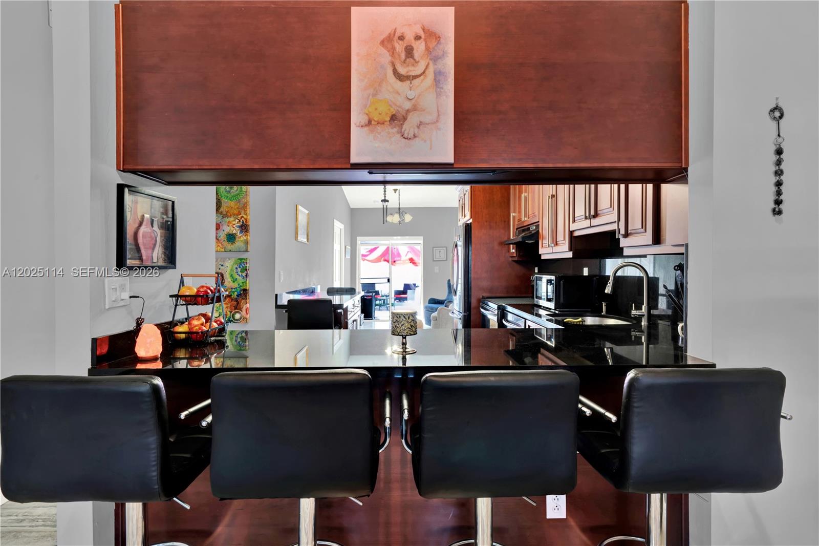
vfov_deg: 73.7
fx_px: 364
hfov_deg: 96.7
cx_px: 410
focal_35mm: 16
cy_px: 273
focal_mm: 16
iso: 125
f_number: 11
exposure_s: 1.3
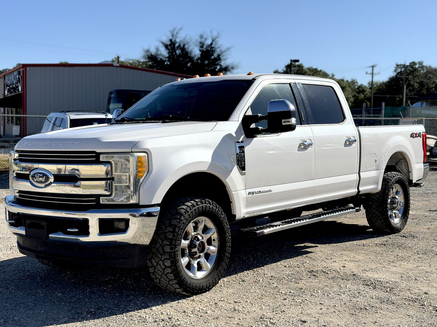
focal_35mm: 48
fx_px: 606
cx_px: 218
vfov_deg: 30.3
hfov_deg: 39.7
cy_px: 164
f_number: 1.78
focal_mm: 6.76
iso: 64
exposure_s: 1/6536
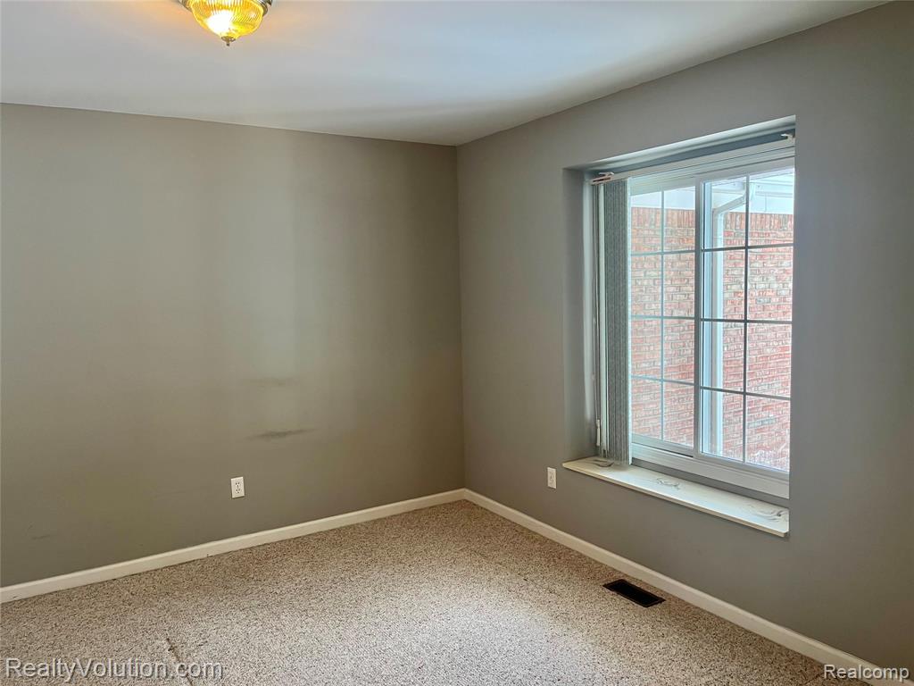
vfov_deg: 53.1
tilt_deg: -6.2
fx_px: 687
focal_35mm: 26
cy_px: 343
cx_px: 457
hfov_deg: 67.3
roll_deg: +0.8
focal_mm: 5.1
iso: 80
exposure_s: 1/60
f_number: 1.6
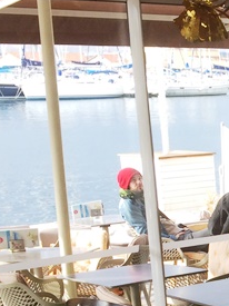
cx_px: 452
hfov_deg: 12.2
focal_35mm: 108
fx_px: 953
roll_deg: +0.7
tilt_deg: -14.8
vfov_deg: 17.5
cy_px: 351
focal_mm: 4.15
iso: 32
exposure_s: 1/121
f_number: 2.2
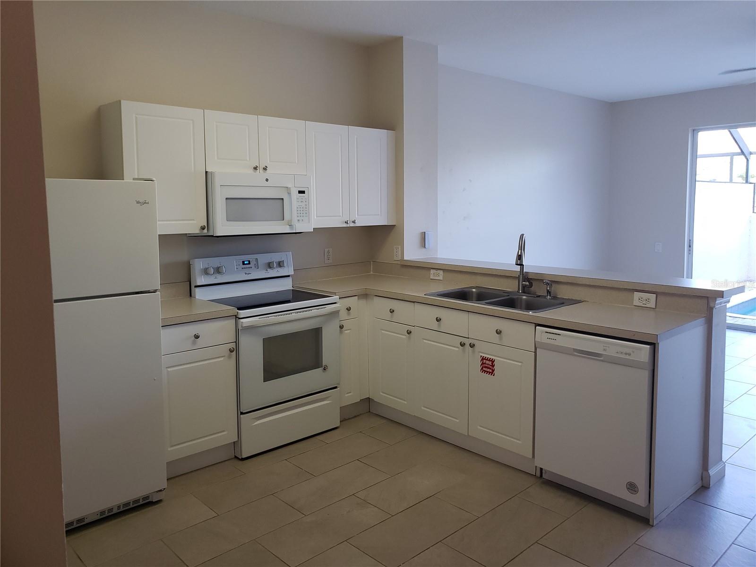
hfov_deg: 67.3
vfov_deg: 53.1
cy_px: 284
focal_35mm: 26
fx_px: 568
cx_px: 378
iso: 200
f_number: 2.4
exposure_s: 1/60
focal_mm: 4.3
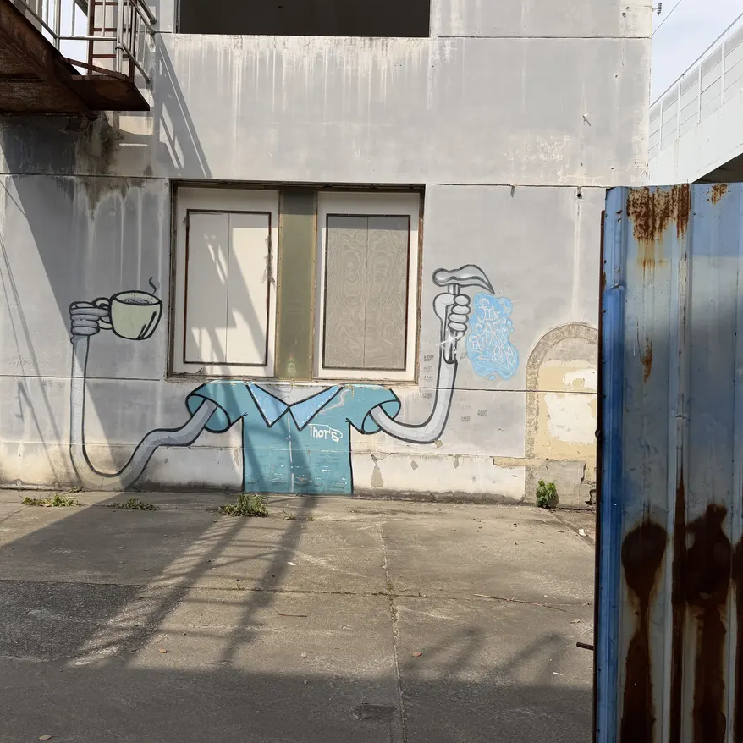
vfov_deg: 55.6
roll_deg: -3.1
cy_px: 370
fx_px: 704
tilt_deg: -2.2
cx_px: 350
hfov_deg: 55.6
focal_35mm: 29
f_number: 1.78
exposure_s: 1/5714
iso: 80
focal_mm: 6.76
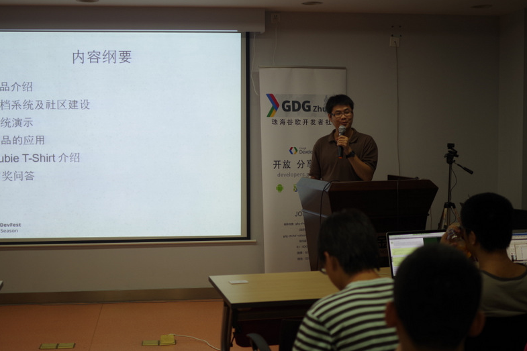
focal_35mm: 53
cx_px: 265
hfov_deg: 37.5
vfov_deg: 25.5
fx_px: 776
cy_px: 172
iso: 100
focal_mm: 35
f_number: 2.4
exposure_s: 1/60
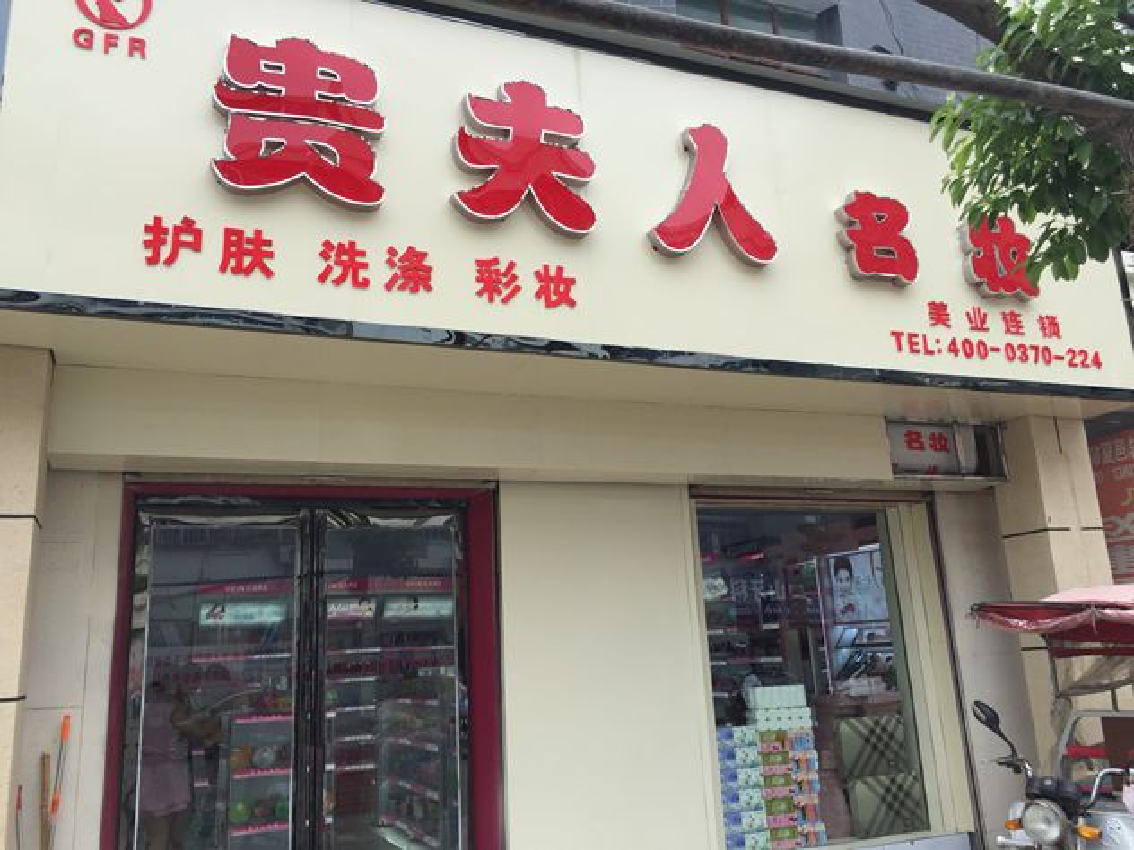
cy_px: 425
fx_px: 950
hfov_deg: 61.7
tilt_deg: +16.0
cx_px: 567
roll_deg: +1.9
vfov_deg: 48.2
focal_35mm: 29
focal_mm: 4.15
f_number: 2.2
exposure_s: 1/791
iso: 32
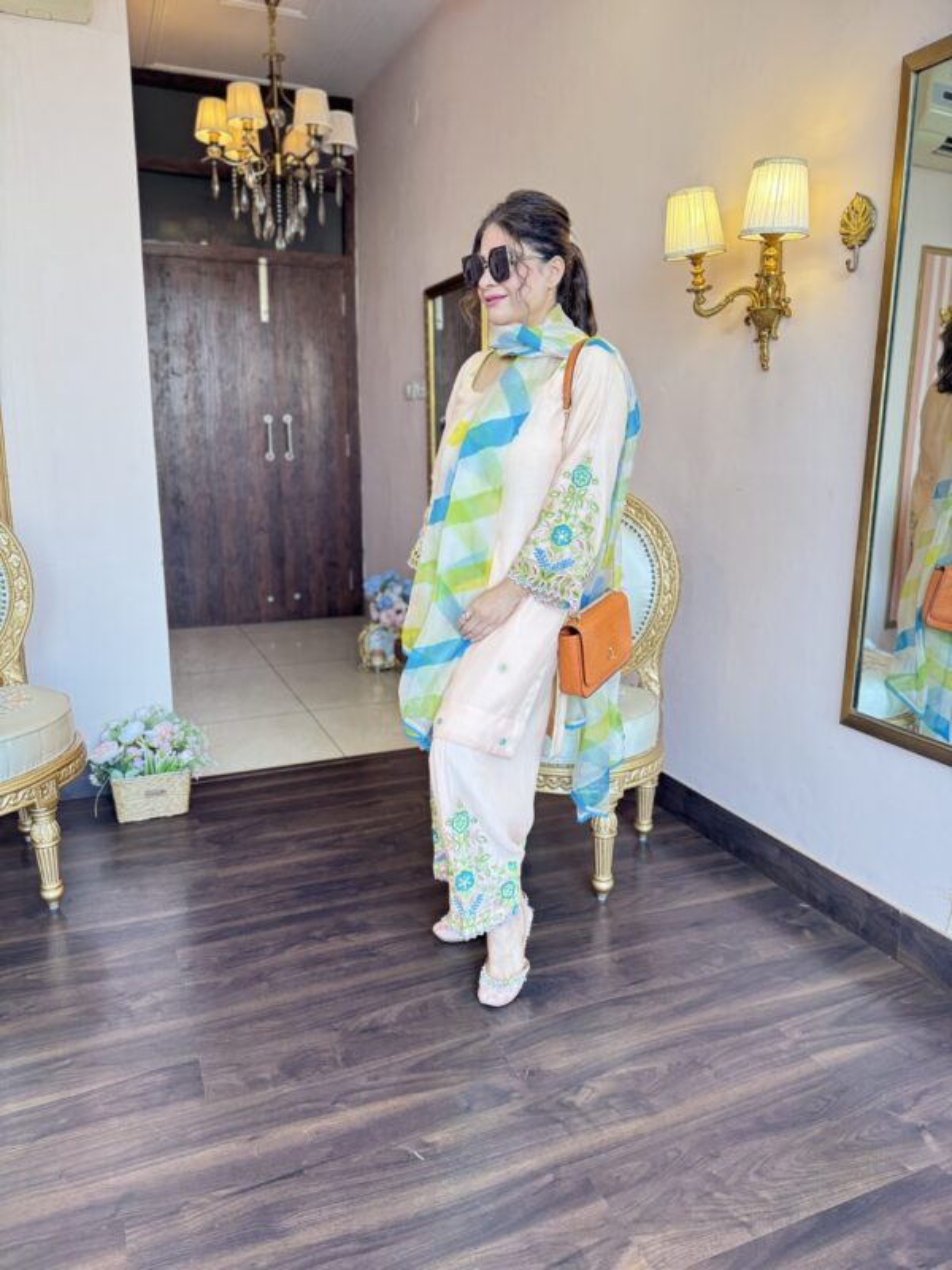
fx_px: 880
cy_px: 635
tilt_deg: -12.7
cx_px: 476
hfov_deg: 56.8
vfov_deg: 71.6
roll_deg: -0.1
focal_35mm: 24
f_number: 1.78
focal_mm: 6.76
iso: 160
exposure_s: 1/100
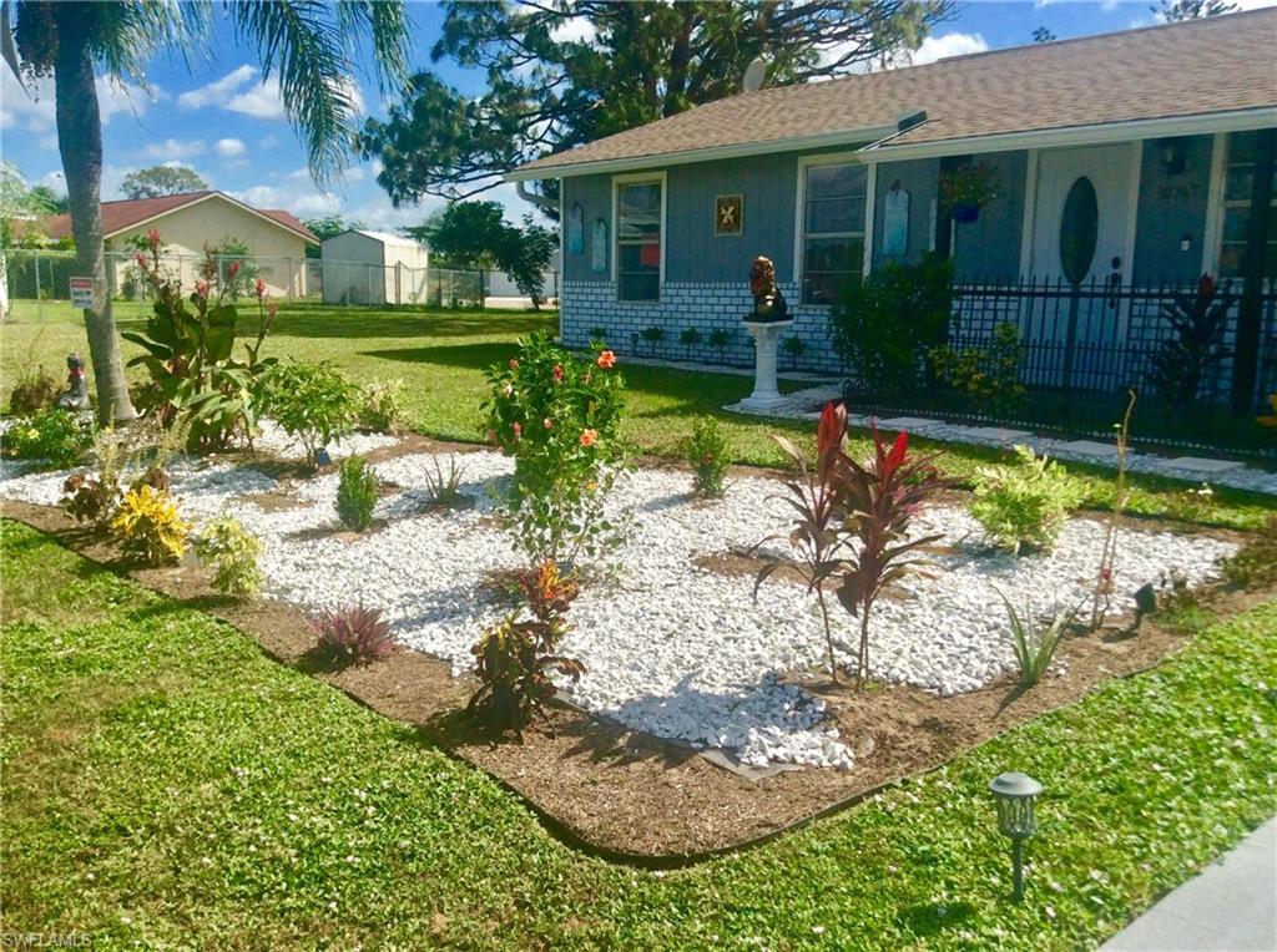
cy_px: 476
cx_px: 638
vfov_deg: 44.0
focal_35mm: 32
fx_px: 1178
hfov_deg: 56.9
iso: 32
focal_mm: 3.3
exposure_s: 1/2203
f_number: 2.4
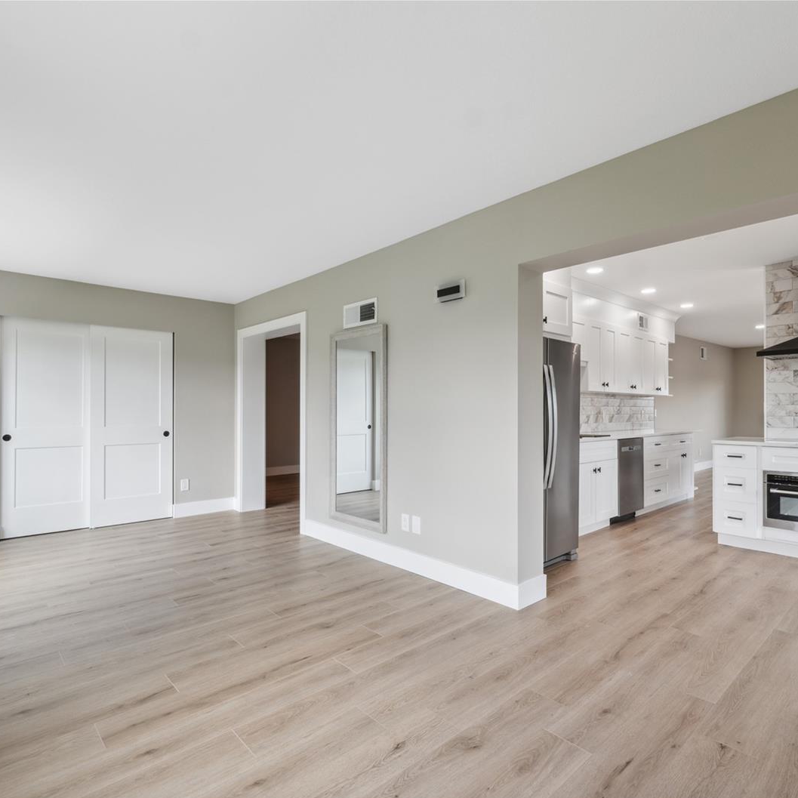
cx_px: 415
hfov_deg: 80.7
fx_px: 469
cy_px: 402
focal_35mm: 18
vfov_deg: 80.7
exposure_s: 1/40
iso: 400
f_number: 8
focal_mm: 14
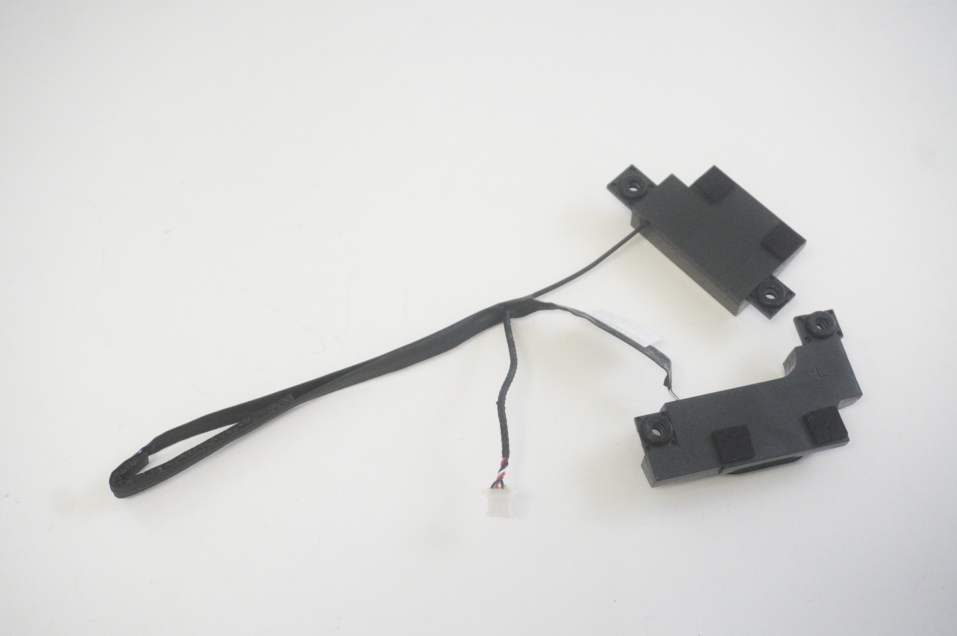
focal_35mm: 44
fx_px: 1155
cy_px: 318
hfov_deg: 45.0
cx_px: 478
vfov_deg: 30.8
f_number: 5.6
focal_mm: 29
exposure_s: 1/250
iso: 5000
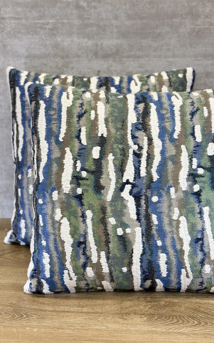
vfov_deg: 39.6
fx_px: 476
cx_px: 128
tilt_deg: -18.2
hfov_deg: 25.3
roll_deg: +0.4
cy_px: 171
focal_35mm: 51
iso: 80
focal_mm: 6.86
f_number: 1.78
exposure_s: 1/187
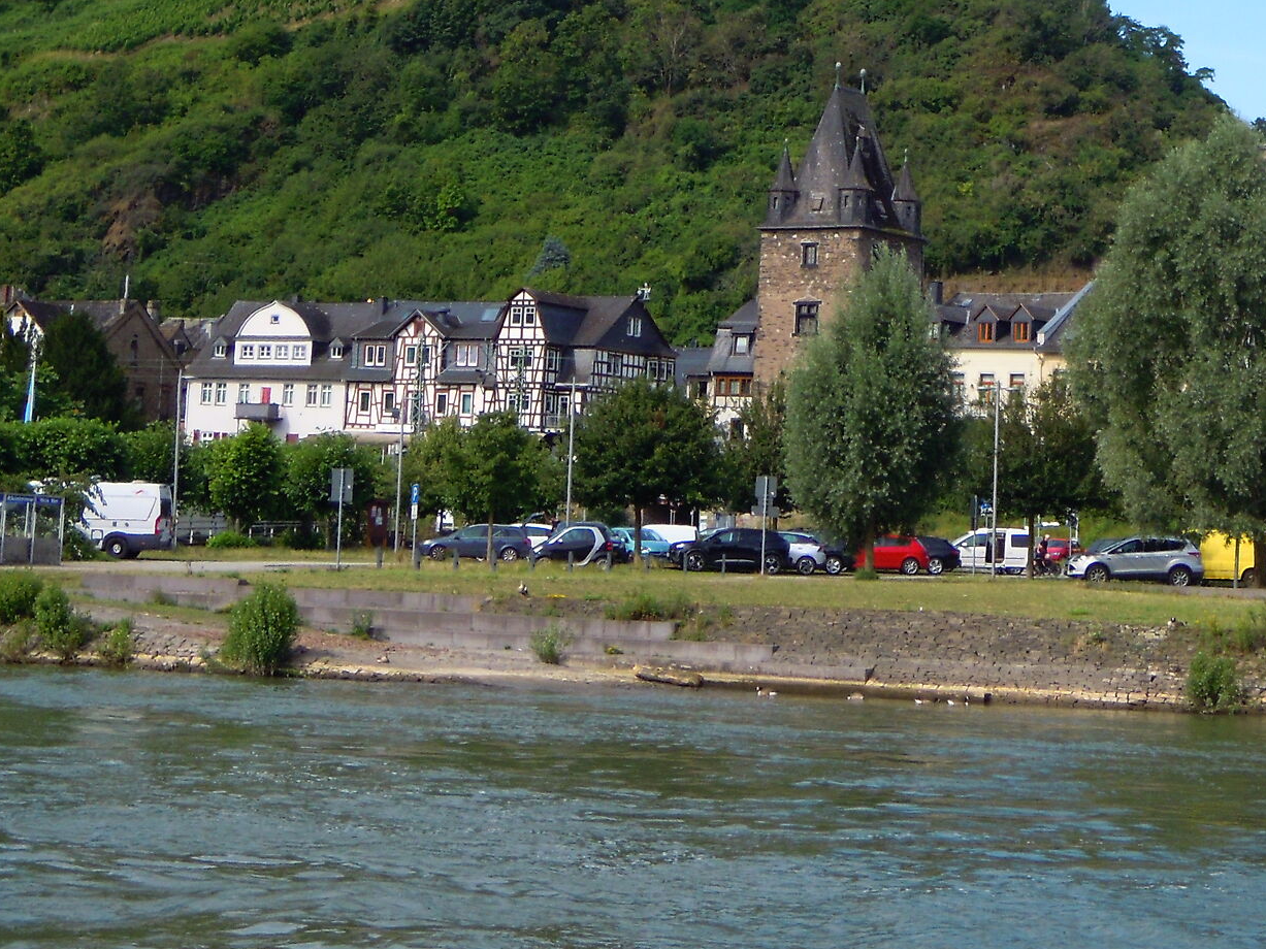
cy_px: 53
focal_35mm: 90
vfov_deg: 16.2
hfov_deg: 21.6
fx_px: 3291
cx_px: 948
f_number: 3.4
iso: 100
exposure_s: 1/800
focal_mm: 8.3
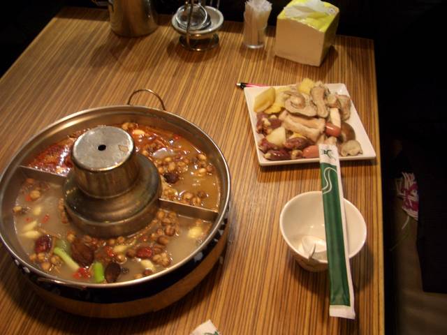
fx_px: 452
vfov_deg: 40.7
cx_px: 224
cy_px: 168
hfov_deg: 52.6
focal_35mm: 35
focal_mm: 5.8
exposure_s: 1/8
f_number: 2.6
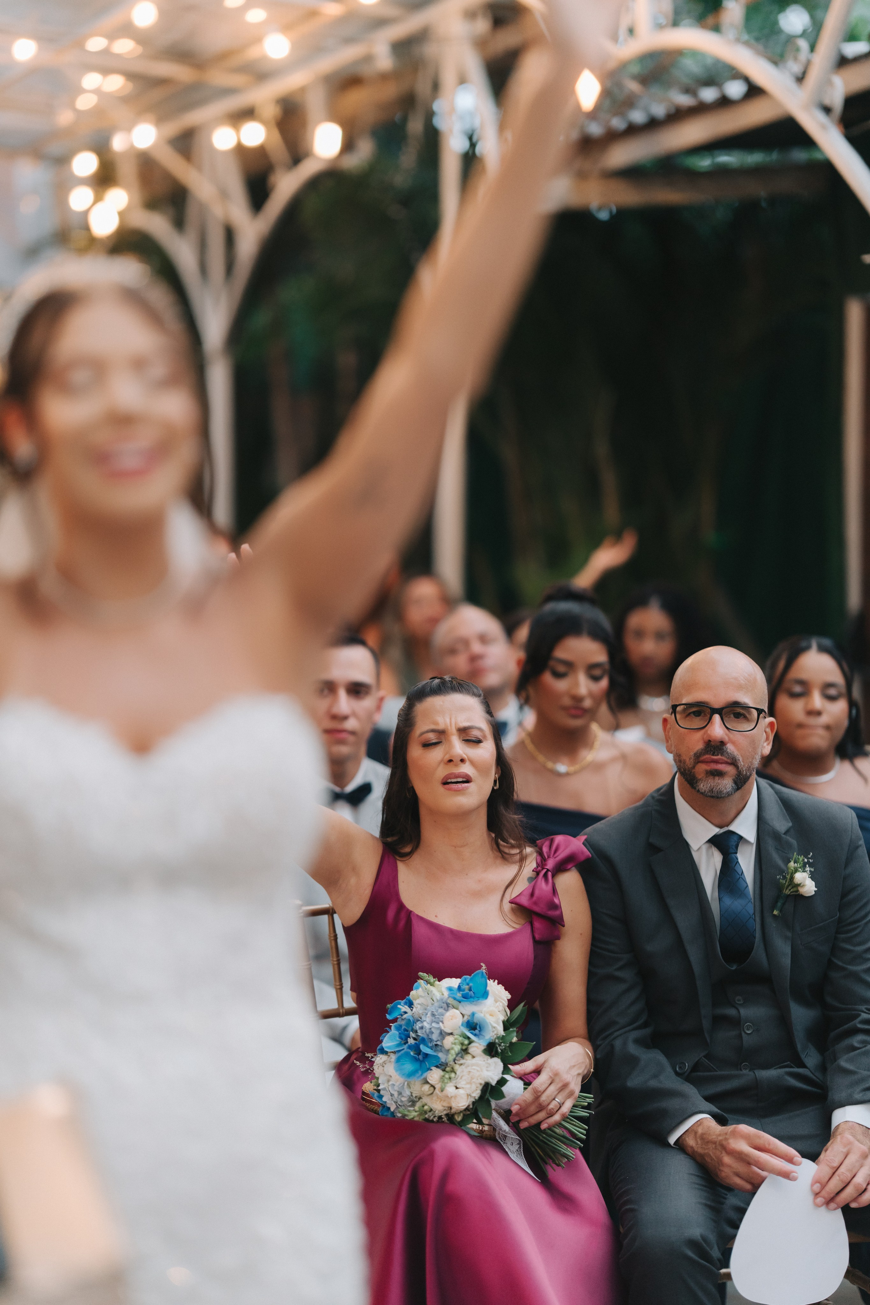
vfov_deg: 23.9
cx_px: 435
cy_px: 652
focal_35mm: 85
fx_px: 3081
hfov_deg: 16.1
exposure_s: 1/800
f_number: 1.4
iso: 1000
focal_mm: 85
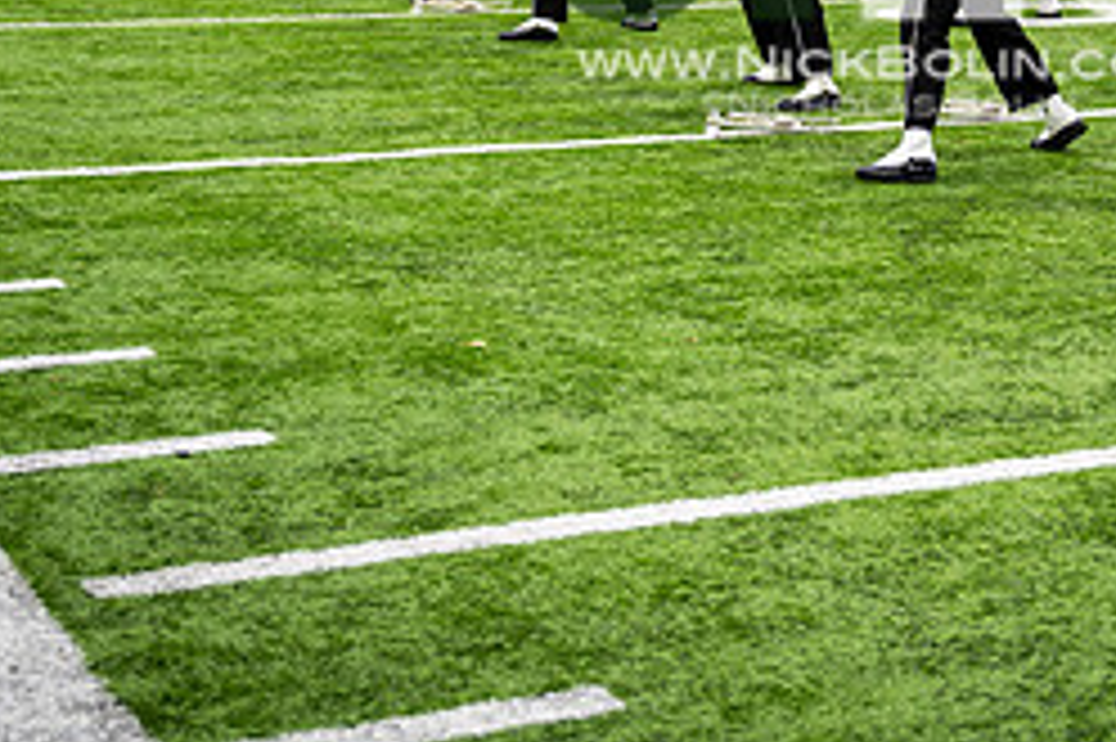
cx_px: 886
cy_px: -97
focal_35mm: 89
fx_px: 2757
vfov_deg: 14.9
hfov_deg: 22.6
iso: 100
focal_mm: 38
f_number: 2.8
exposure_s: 1/500
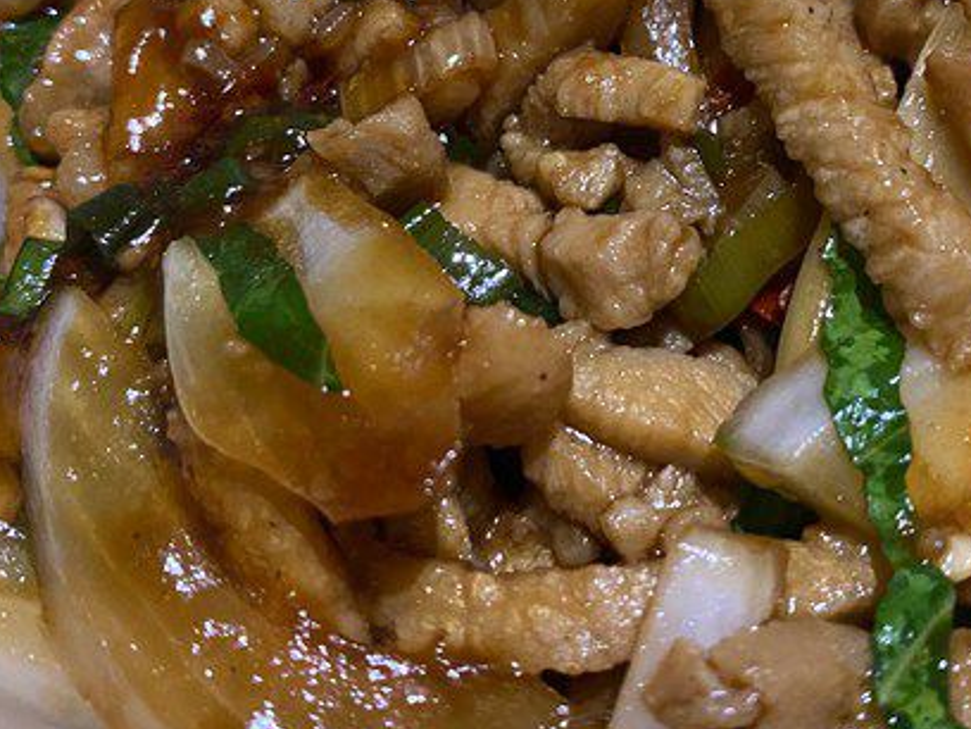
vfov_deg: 29.0
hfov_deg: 38.6
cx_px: 626
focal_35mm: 49
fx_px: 1374
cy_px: 150
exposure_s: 1/40
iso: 500
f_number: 1.8
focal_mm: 4.25
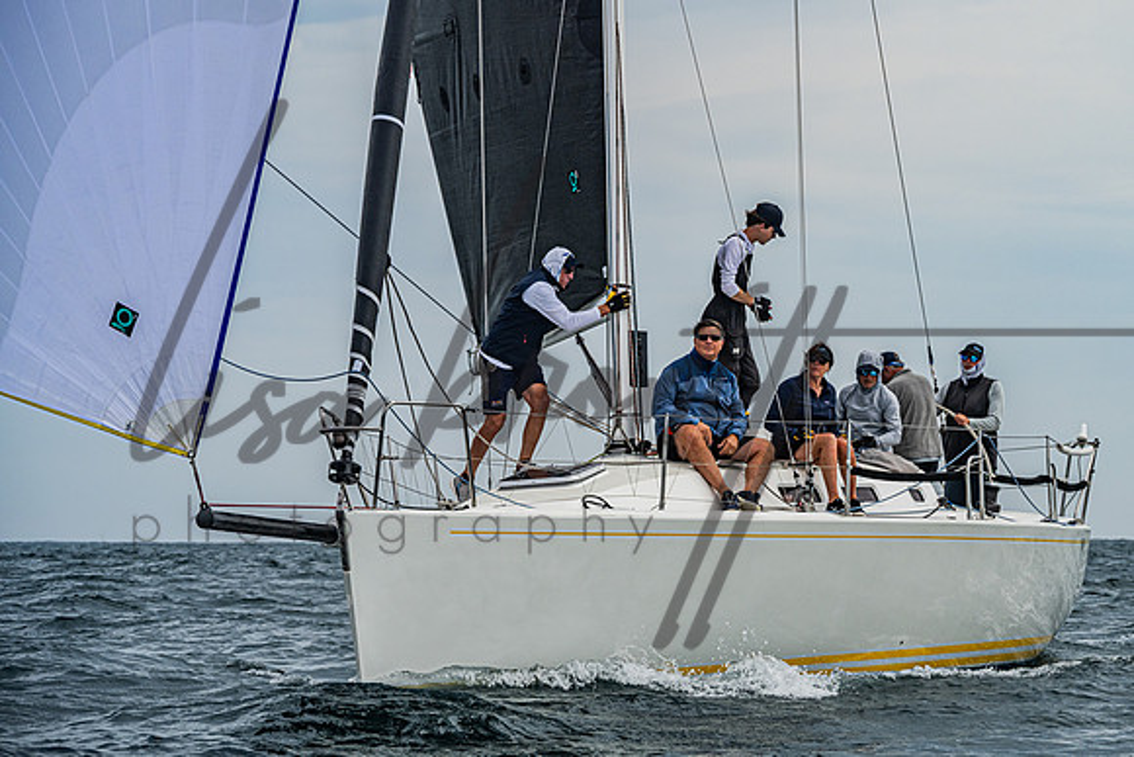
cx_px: 663
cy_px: 356
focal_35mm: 170
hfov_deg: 12.0
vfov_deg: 8.1
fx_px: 5371
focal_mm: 145
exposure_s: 1/2500
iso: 400
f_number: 8
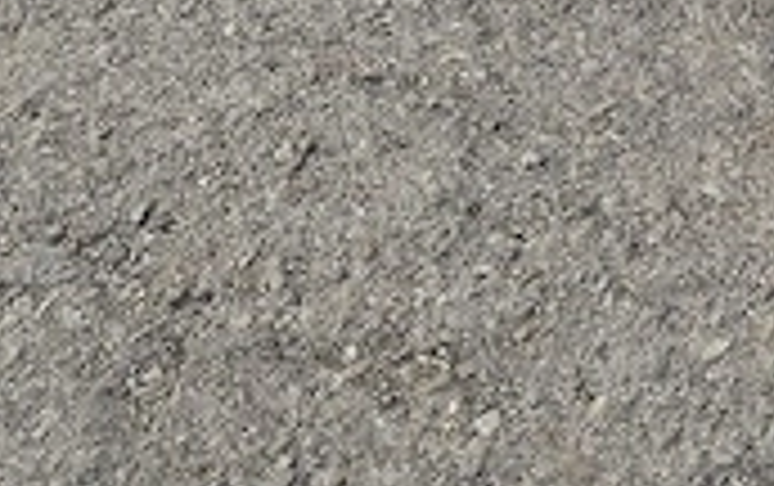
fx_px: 1795
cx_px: 1048
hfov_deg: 21.6
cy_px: -500
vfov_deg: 13.2
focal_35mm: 85
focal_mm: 5.4
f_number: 1.8
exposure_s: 1/667
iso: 25
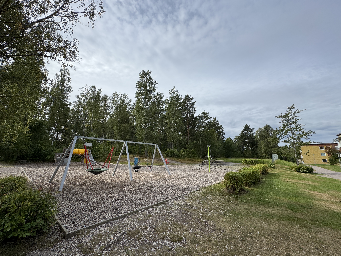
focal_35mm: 14
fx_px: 138
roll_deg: -0.1
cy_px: 128
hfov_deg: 102.1
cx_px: 170
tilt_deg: +12.0
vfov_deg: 85.7
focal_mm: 2.22
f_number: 2.2
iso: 50
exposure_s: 1/2273
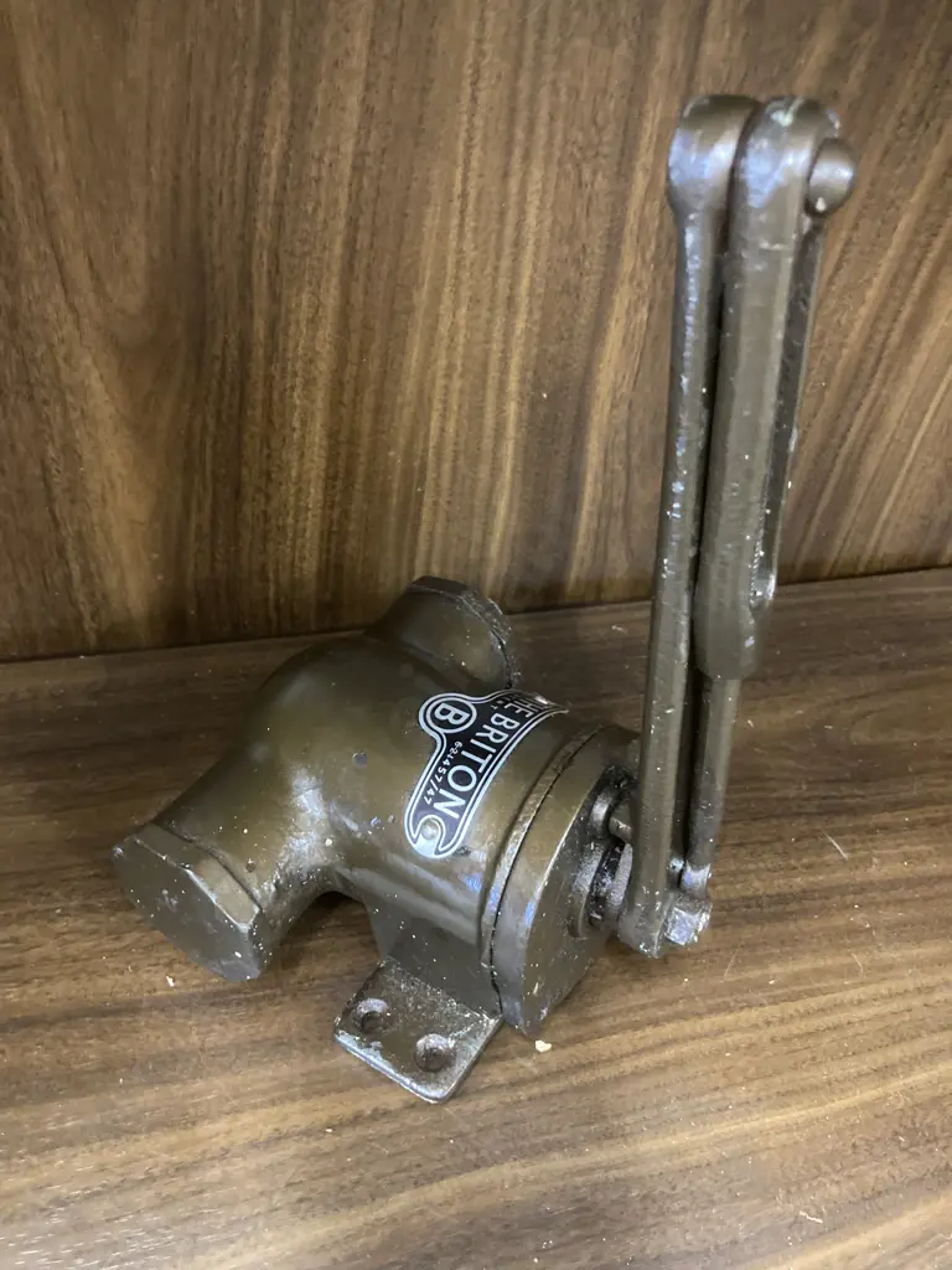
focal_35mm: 28
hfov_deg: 49.7
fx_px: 1027
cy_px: 635
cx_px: 476
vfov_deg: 63.4
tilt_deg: -45.8
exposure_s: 1/20
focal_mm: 3.99
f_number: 1.8
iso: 640
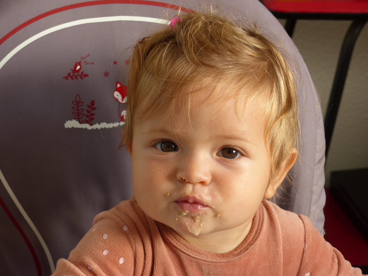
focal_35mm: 109
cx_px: 184
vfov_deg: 13.6
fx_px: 1159
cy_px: 138
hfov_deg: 18.0
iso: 200
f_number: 3.5
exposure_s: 1/100
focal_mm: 19.6
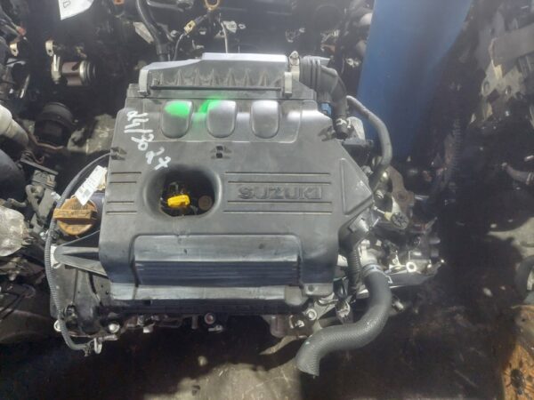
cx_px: 267
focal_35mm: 25
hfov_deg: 69.4
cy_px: 200
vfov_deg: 54.9
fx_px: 386
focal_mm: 5.23
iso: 500
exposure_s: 1/33
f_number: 1.8
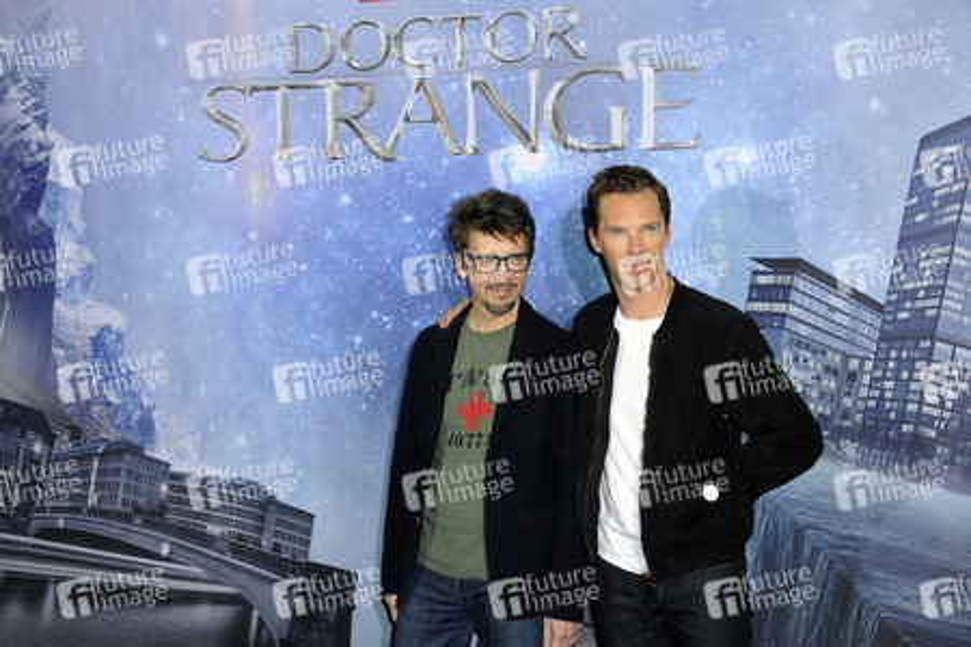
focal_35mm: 58
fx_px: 1564
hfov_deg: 34.5
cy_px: 324
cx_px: 486
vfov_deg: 23.4
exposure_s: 1/200
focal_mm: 58
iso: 500
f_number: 6.3
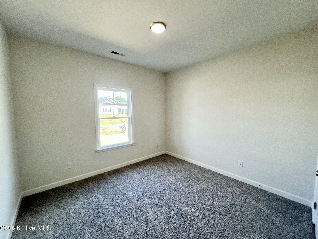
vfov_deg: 89.9
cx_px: 159
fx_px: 119
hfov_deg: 106.2
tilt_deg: -5.4
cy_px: 120
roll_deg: +0.4
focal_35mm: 13
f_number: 1.8
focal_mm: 1.57
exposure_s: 1/120
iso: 64
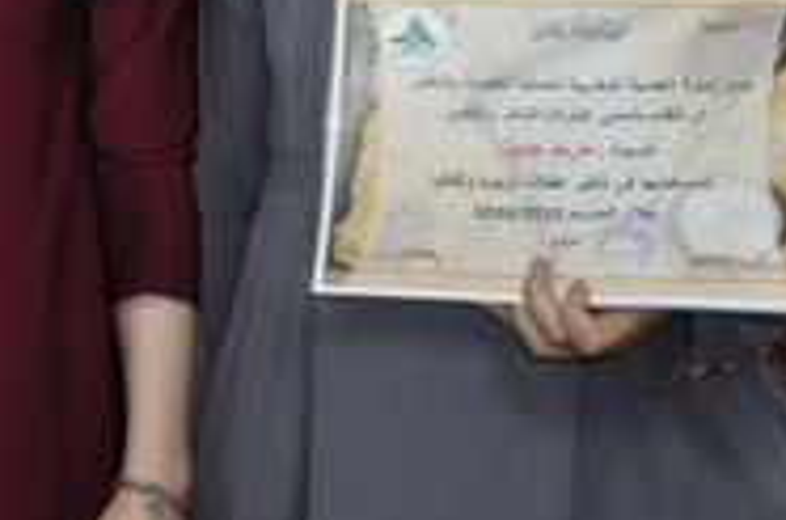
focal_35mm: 93
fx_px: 2025
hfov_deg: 19.5
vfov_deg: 13.6
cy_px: -311
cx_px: -342
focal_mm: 18
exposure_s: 1/60
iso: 800
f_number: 3.5
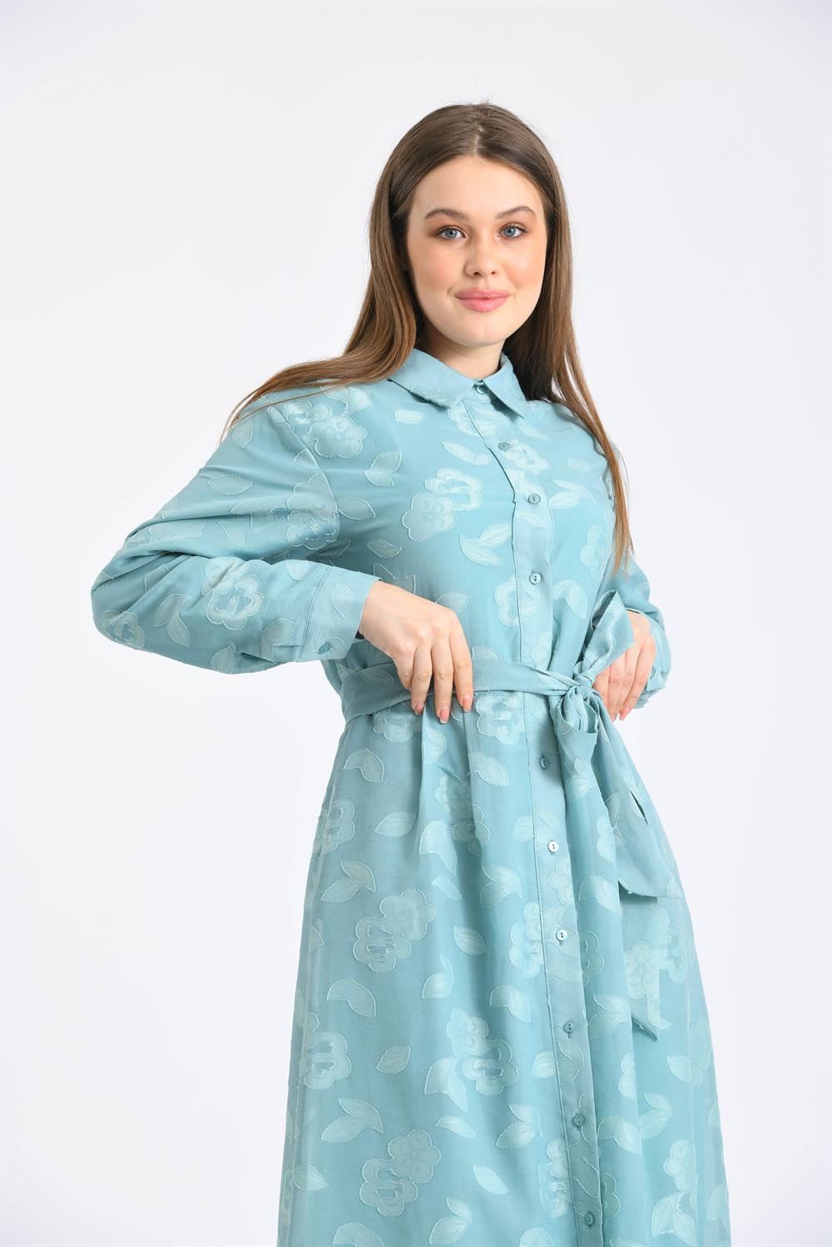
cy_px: 624
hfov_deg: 8.9
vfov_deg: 13.2
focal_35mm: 155
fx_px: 5373
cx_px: 416
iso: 100
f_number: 9
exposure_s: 1/125
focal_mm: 155
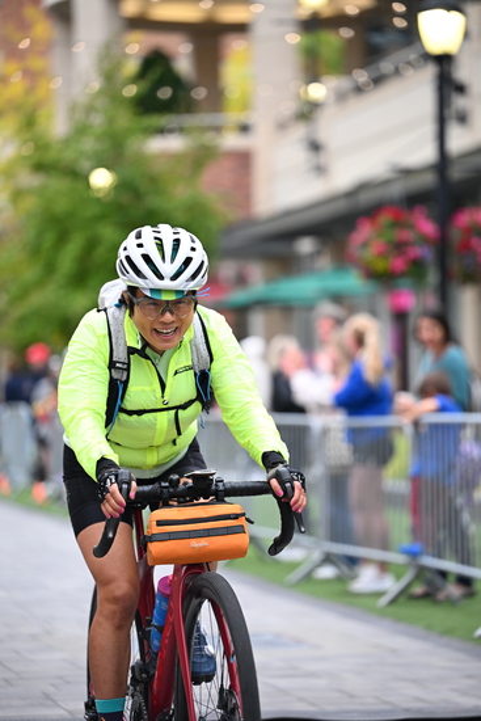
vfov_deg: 14.6
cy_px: 360
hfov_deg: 9.8
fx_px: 2804
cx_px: 240
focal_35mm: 140
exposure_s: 1/800
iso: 1600
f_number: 2.8
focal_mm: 140
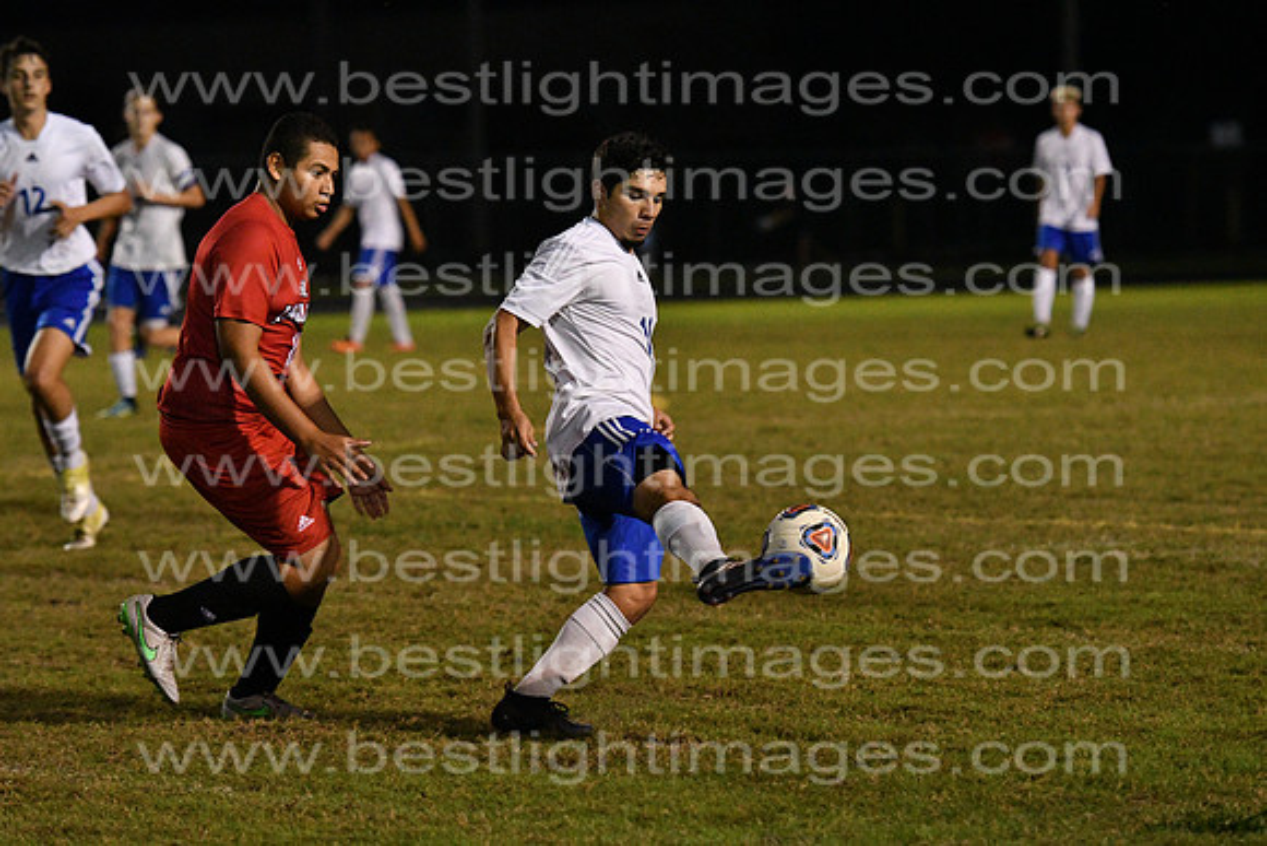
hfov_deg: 10.2
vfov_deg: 6.8
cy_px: 423
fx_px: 7128
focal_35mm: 202
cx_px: 634
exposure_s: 1/1000
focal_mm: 135
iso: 6400
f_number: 4
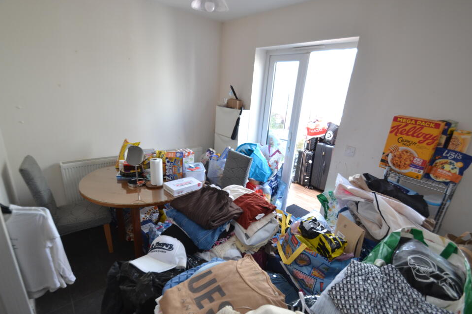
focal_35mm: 16
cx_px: 240
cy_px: 159
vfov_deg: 73.7
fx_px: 210
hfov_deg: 96.7
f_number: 3.5
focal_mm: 10
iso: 400
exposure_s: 1/50
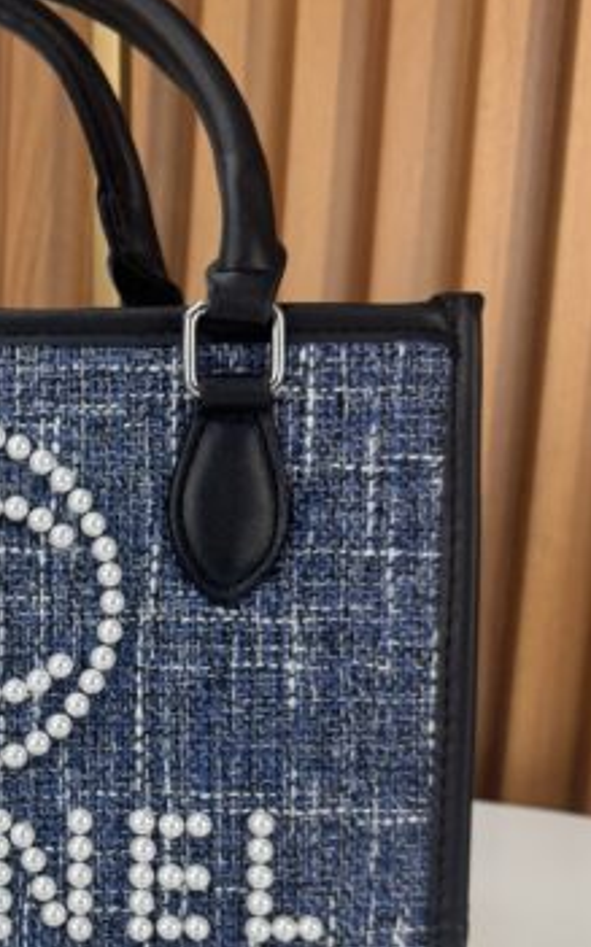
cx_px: -105
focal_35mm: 58
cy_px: 666
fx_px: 1497
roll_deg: -0.9
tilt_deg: -11.6
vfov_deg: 34.6
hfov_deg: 20.9
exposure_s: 1/257
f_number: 1.78
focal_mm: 6.76
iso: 64
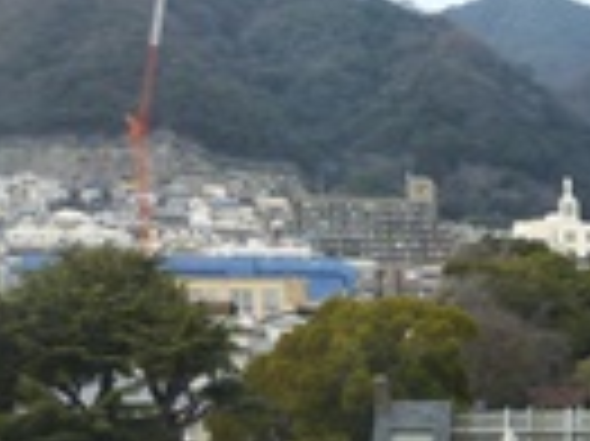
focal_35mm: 98
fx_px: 1669
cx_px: 1076
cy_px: 711
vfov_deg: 13.9
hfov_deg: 16.6
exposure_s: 1/200
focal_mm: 4.5
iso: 100
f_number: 3.1
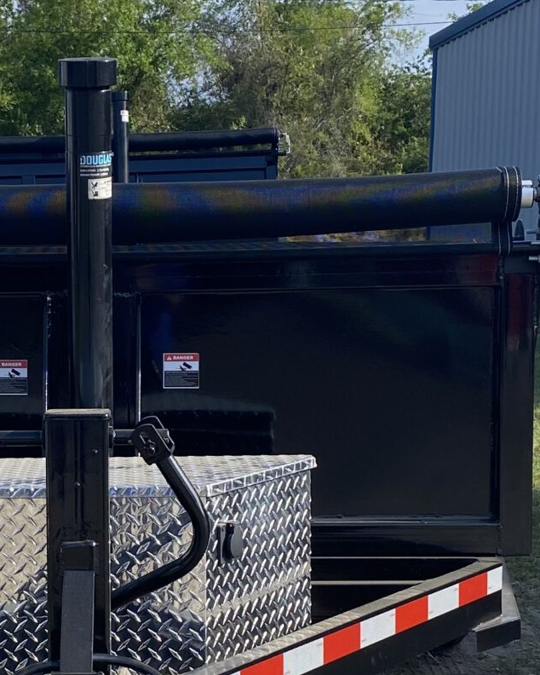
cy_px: 454
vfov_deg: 23.2
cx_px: 77
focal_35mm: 82
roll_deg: +0.1
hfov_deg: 18.5
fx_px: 1638
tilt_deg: -7.1
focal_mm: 4.25
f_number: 1.8
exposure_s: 1/1543
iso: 32
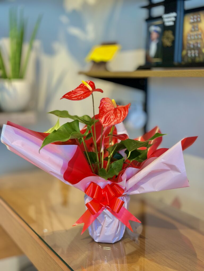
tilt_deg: -8.7
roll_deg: -1.2
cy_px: 136
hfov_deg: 30.3
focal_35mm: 48
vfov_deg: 39.7
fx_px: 377
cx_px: 102
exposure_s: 1/60
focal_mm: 6.86
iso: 200
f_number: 1.78
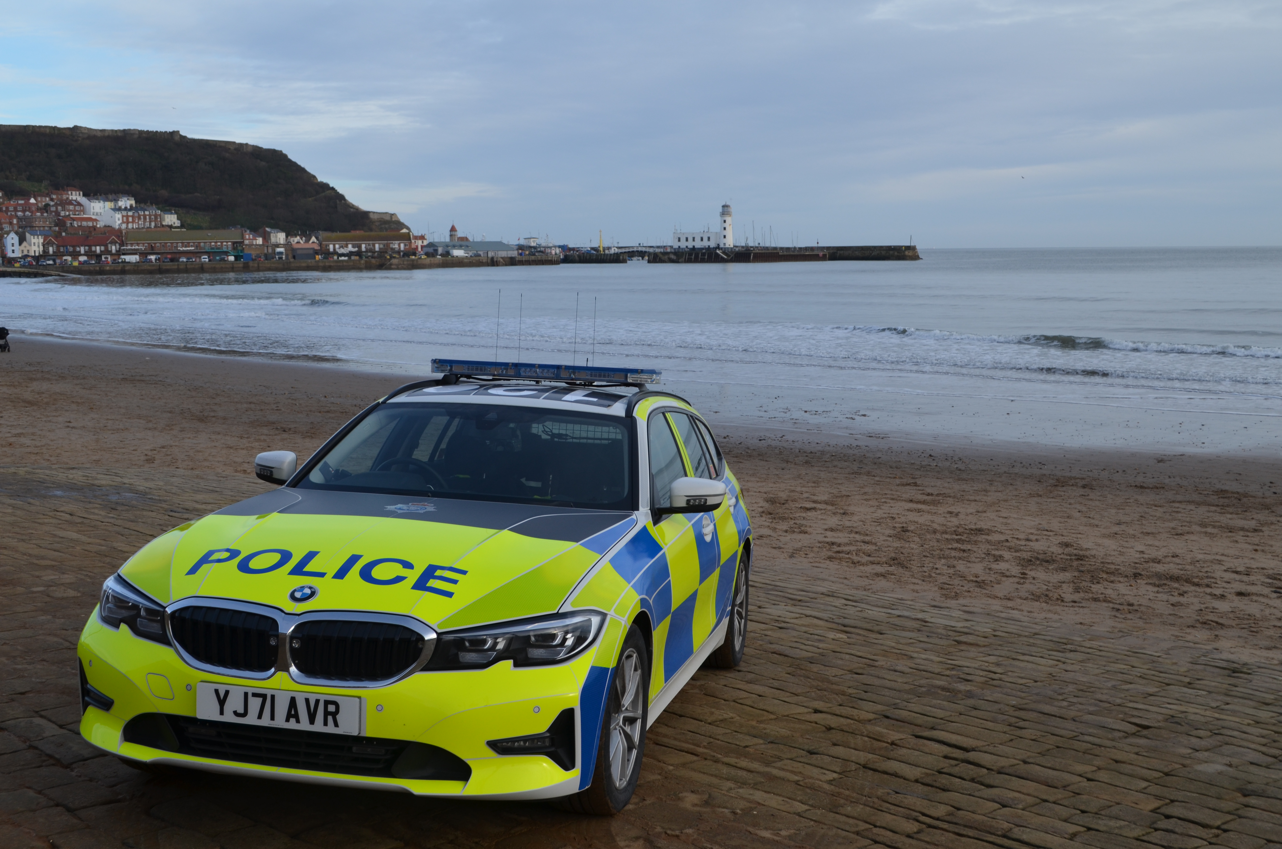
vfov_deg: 34.1
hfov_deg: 49.6
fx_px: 1386
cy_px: 424
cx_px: 641
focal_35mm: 39
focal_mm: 26
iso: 200
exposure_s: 1/250
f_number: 8
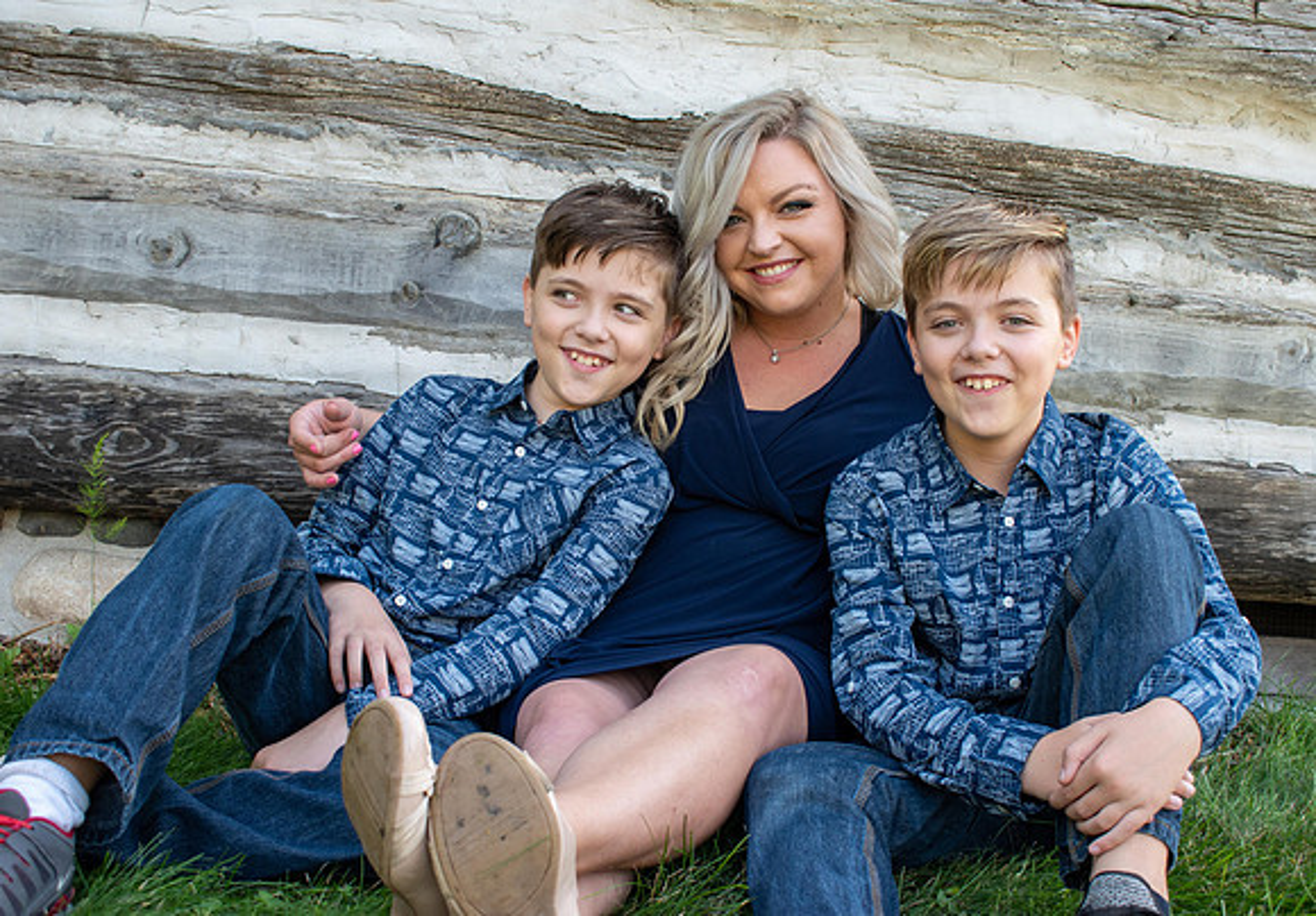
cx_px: 687
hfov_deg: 40.7
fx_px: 1775
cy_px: 458
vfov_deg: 29.0
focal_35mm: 48
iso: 400
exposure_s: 1/160
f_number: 6.3
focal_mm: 31
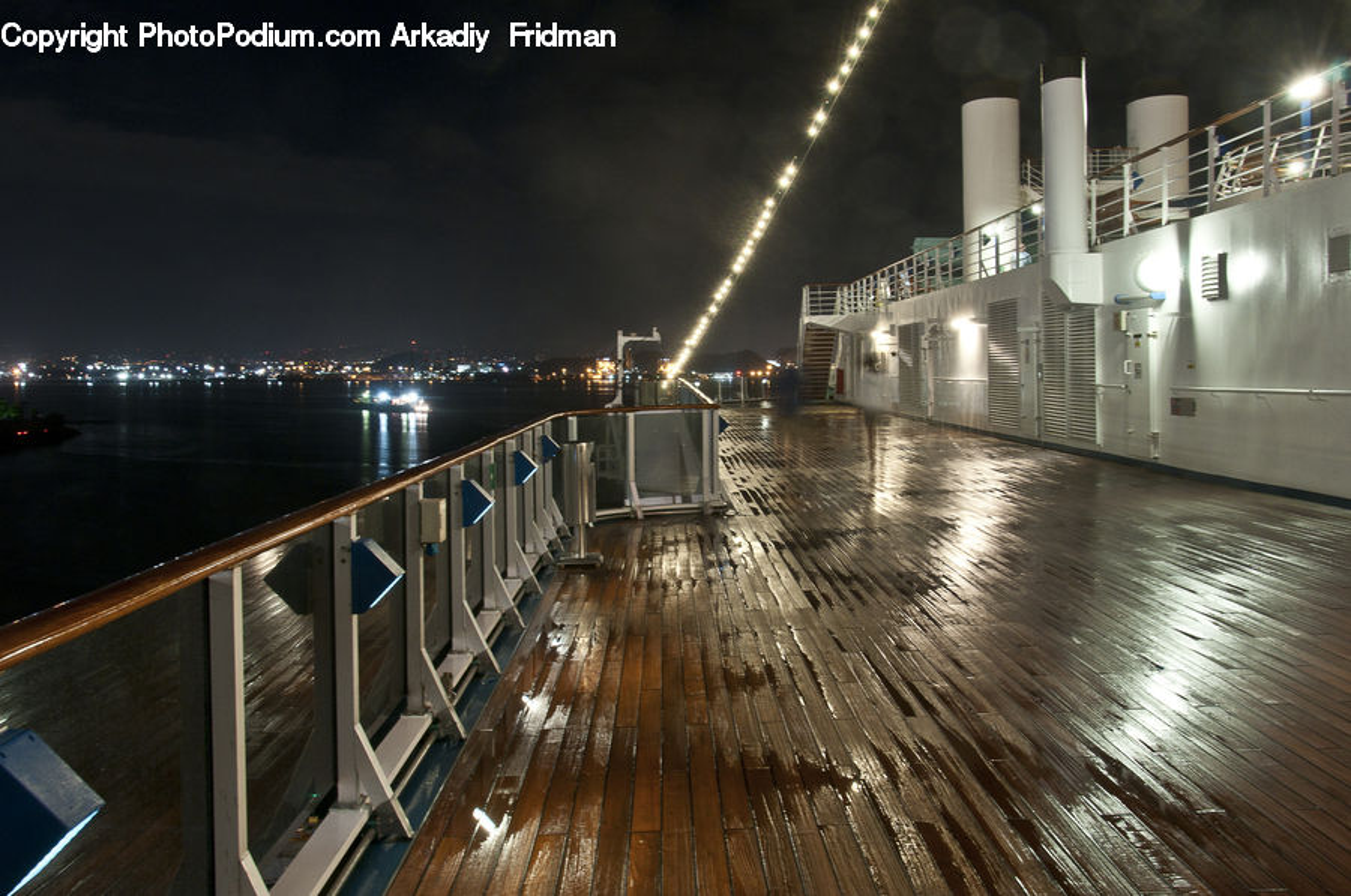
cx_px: 676
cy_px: 448
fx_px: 1236
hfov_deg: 57.3
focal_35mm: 33
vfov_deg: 39.8
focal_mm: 22
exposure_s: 4
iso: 200
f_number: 10
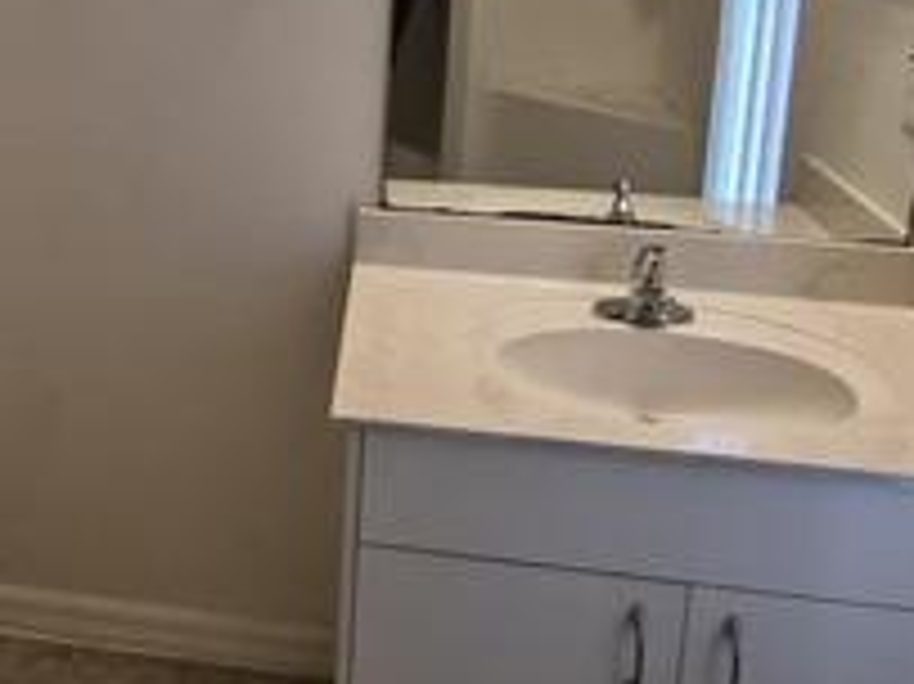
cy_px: 81
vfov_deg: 33.4
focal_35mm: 41
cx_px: 216
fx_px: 1082
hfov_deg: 44.1
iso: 125
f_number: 2.2
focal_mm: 1.7
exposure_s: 1/60
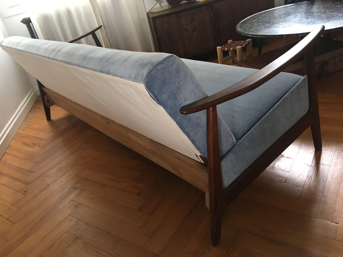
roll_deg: +14.9
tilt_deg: -28.6
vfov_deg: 48.2
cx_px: 172
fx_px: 287
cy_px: 128
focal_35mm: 29
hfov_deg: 61.7
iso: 200
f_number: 2.2
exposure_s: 1/33
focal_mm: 4.15
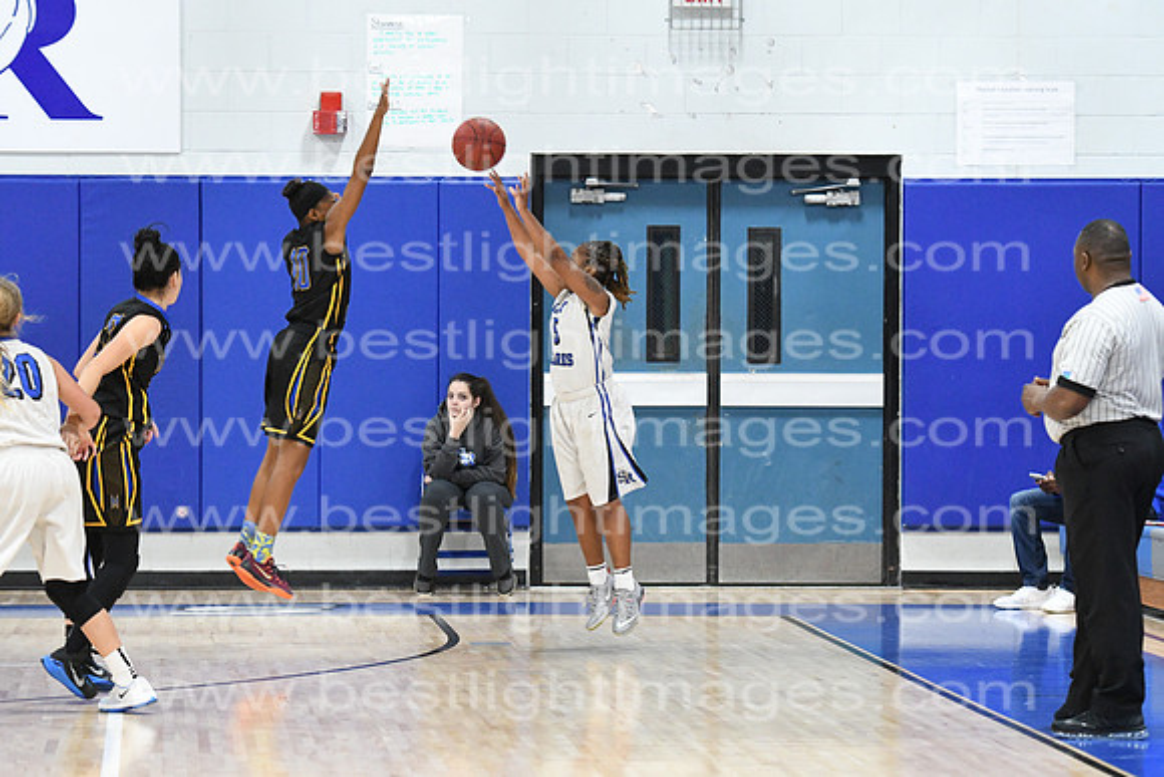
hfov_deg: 11.4
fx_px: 5821
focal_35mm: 180
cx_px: 582
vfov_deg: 7.6
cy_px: 388
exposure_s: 1/640
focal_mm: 120
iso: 5000
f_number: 3.2
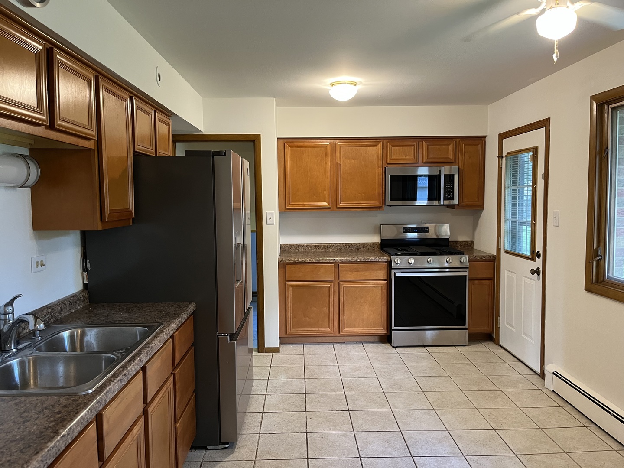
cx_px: 312
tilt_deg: -4.0
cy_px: 234
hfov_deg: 67.3
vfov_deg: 53.1
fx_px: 469
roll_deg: +0.7
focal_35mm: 26
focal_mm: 5.1
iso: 250
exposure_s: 1/60
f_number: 1.6
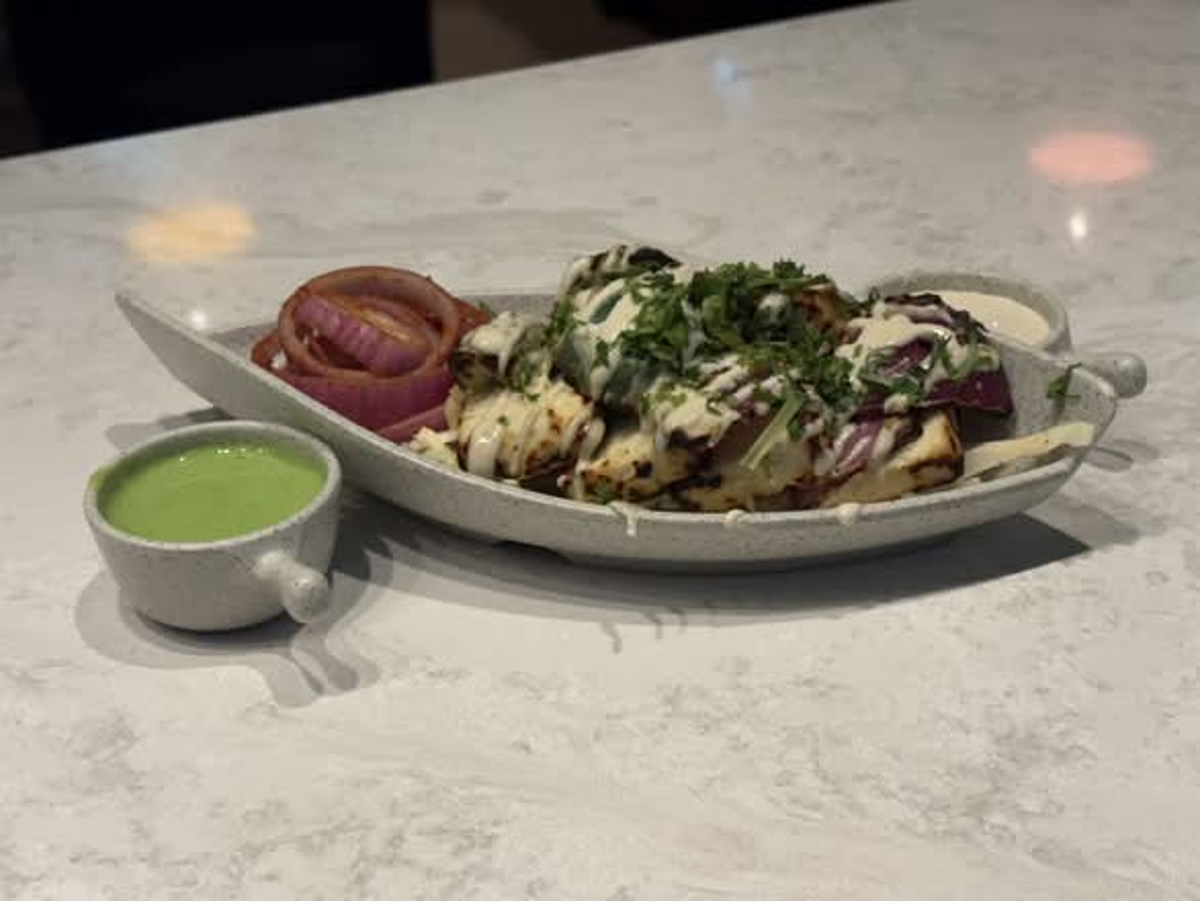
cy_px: 450
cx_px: 600
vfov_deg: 28.1
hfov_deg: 36.8
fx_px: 1803
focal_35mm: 52
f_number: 1.6
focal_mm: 5.96
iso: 80
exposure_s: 1/120
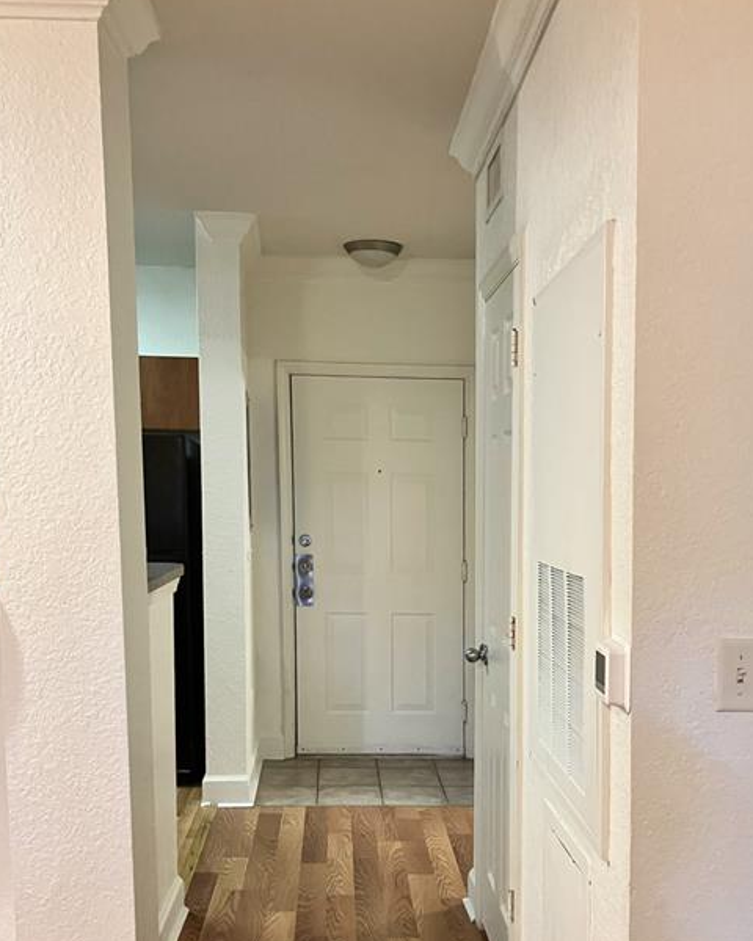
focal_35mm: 35
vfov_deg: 51.2
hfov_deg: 42.1
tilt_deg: -4.7
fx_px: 975
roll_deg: +0.6
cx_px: 436
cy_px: 560
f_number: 1.8
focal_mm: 3.99
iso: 320
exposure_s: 1/40
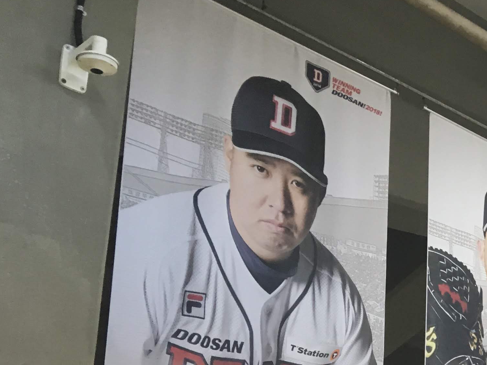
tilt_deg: +12.2
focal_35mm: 78
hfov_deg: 22.2
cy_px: 446
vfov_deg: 17.9
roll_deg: +0.7
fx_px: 1097
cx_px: 649
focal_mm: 4.15
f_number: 2.2
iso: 40
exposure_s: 1/30
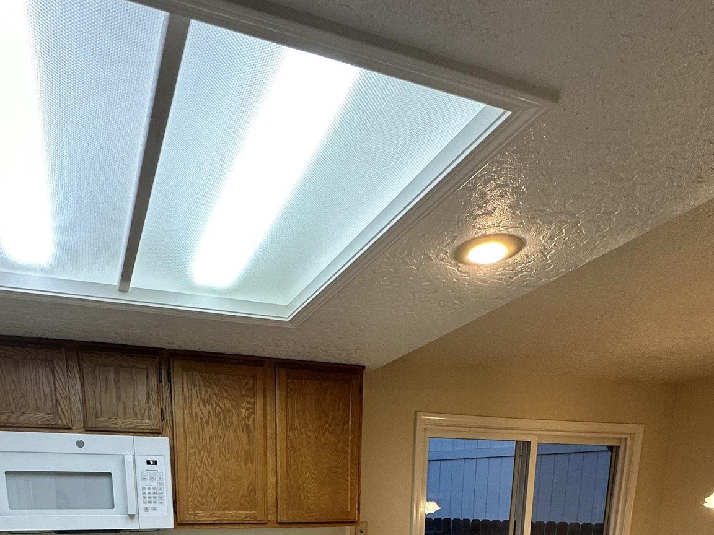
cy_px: 655
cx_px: 284
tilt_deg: -13.1
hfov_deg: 62.9
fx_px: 578
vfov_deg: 36.9
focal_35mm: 28
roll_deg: +1.4
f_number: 2.2
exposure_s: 1/120
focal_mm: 2.22
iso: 125
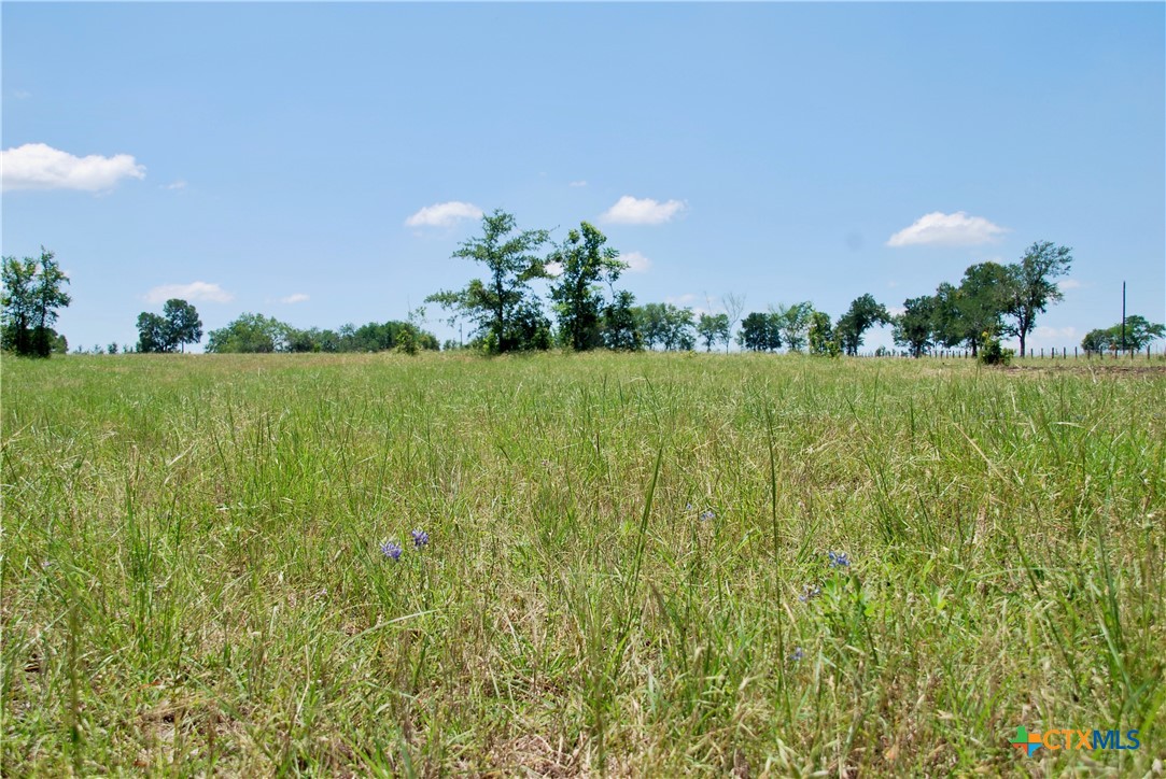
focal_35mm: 44
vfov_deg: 30.9
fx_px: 1410
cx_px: 583
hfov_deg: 44.9
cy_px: 390
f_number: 8
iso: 100
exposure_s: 1/250
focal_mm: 29
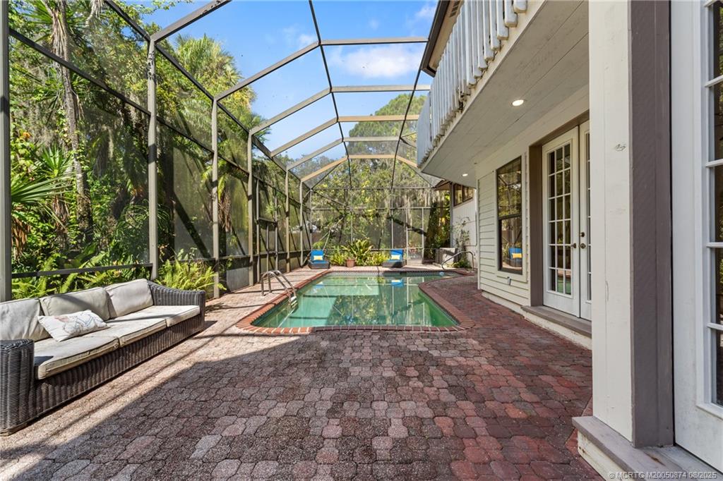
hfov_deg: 104.3
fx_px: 281
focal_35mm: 14
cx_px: 362
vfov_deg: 81.2
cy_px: 240
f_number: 9
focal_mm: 14
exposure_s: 1/125
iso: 250
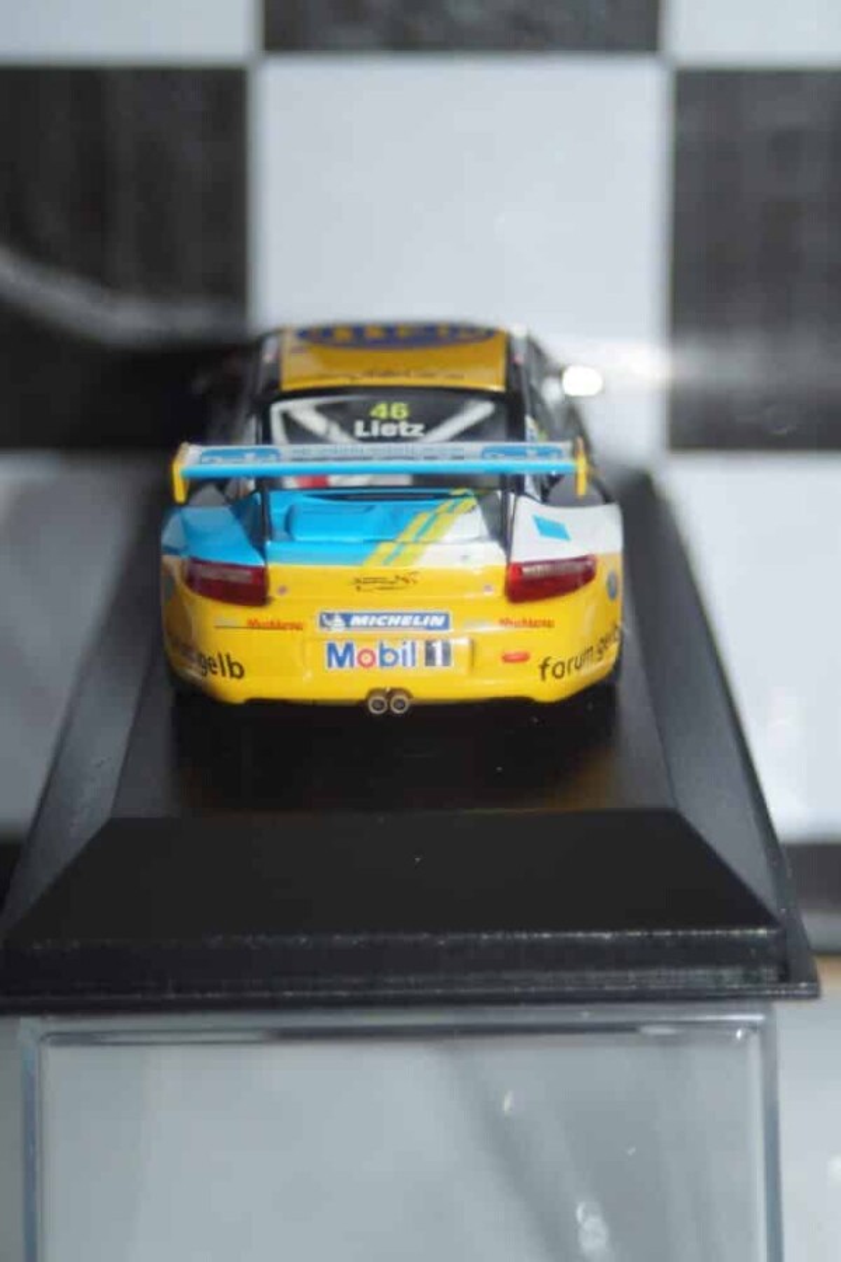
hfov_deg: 15.2
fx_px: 3154
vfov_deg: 22.6
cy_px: 631
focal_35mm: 90
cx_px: 420
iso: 200
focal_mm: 60
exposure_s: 1/100
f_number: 5.6
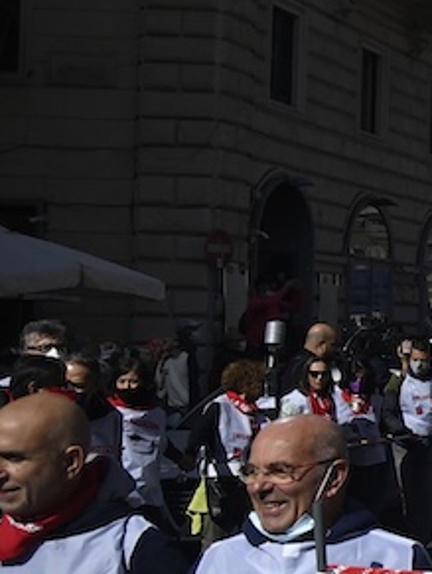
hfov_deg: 12.0
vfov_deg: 20.6
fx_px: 1577
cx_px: 1091
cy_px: 320
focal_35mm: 95
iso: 200
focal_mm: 24
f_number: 4
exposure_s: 1/5000
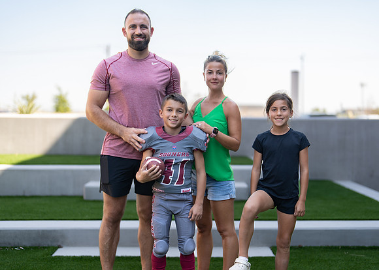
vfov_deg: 25.6
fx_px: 594
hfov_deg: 35.4
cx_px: 204
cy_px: 139
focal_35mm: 55
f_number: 1.2
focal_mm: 50
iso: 100
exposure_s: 1/2000
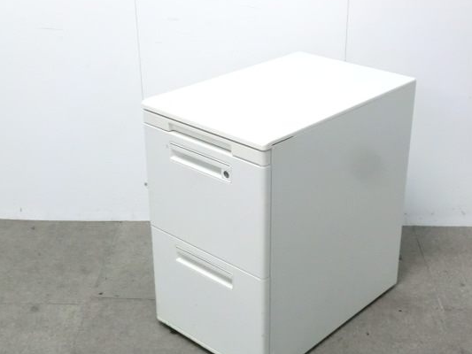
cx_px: 268
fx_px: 736
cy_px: 178
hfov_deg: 35.5
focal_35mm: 54
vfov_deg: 27.0
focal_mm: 8.2
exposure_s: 1/30
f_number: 4.3
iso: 800
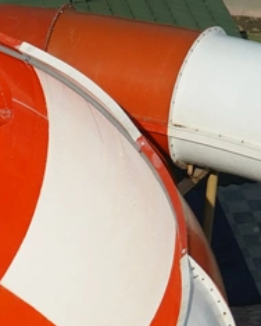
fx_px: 2317
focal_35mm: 240
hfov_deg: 6.3
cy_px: 551
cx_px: -251
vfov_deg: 7.8
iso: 400
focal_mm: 43
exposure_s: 1/5000
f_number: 4
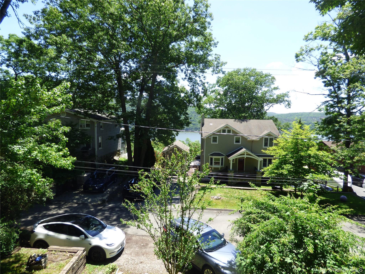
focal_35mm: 20
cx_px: 182
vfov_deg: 66.0
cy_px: 137
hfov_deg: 81.7
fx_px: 211
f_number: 2.8
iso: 100
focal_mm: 3.58
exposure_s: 1/500
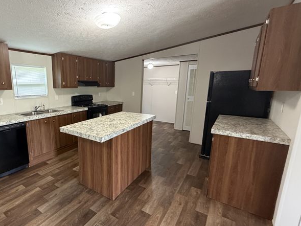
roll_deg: +1.6
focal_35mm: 19
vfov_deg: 68.7
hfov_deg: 81.9
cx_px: 101
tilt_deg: -11.8
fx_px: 165
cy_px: 117
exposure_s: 1/60
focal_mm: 2.22
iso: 500
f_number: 2.2
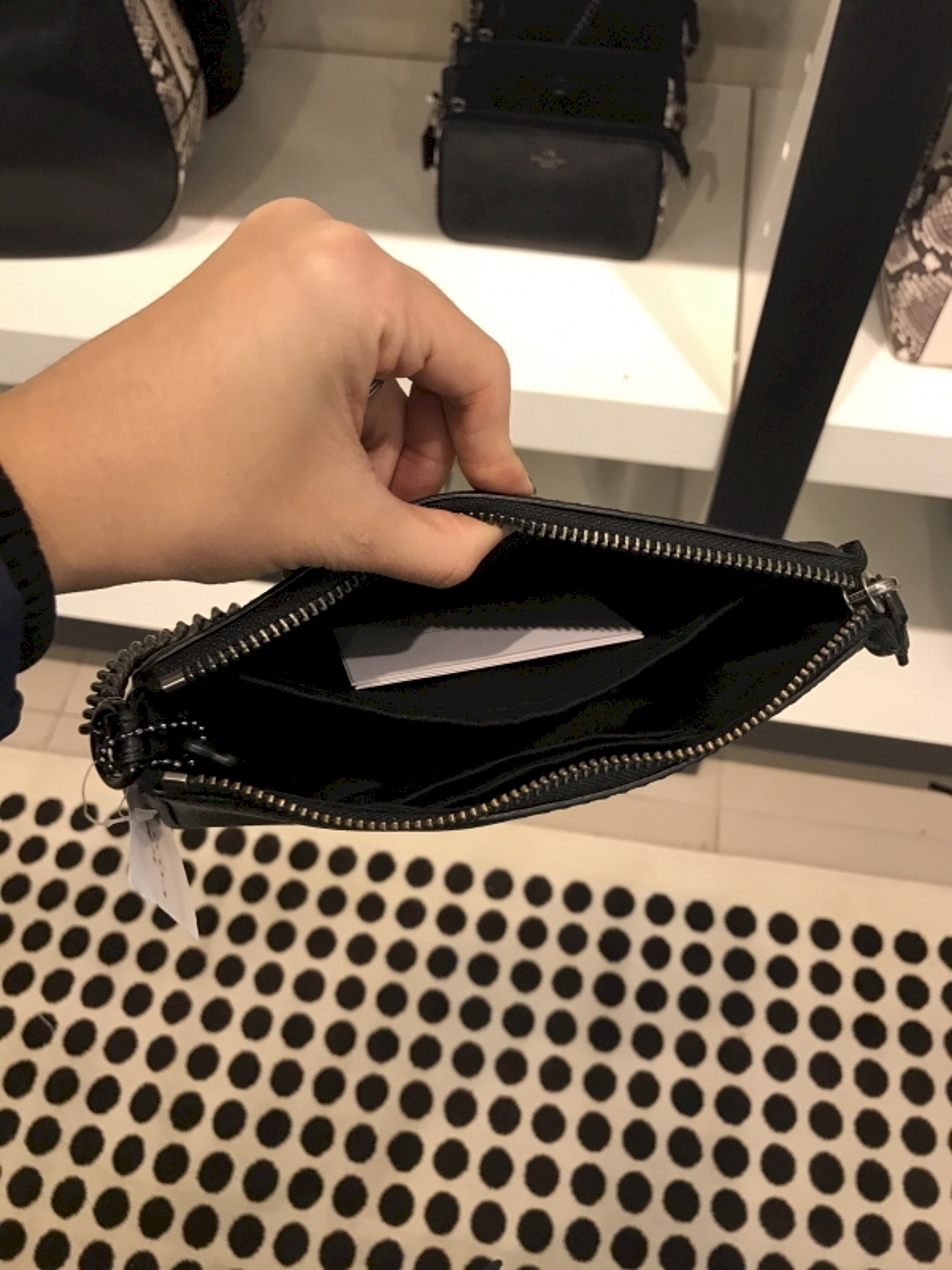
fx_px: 1027
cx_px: 476
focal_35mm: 28
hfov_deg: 49.7
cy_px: 635
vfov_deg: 63.4
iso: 40
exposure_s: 1/24
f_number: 1.8
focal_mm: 3.99
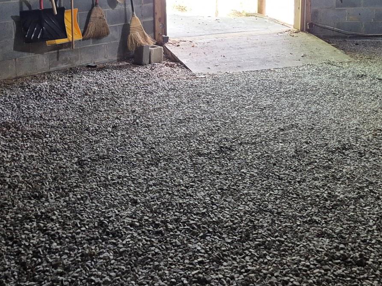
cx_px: 233
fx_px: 585
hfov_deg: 36.0
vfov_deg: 26.8
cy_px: 40
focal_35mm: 53
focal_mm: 5.4
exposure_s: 1/120
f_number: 1.8
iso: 640
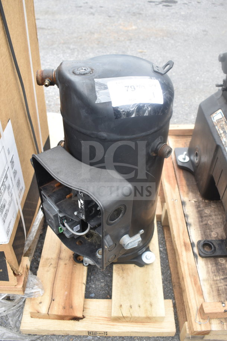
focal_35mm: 33
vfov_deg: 57.2
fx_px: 312
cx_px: 114
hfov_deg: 40.0
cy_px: 170
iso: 200
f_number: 4.5
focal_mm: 22
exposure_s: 1/80
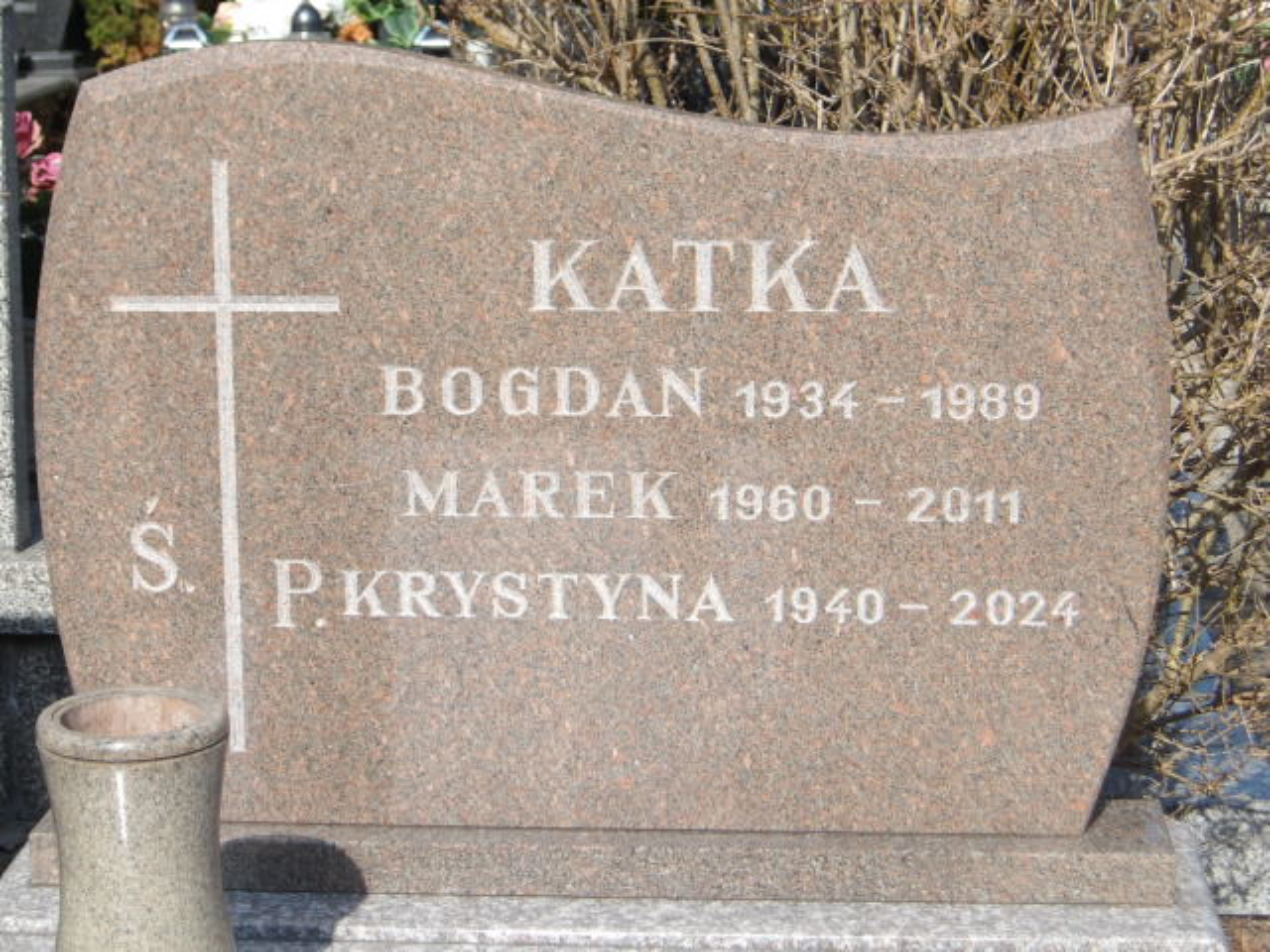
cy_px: 476
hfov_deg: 22.5
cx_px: 635
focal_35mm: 87
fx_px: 3192
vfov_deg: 17.0
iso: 100
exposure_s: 1/332
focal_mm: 15.6
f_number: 5.6
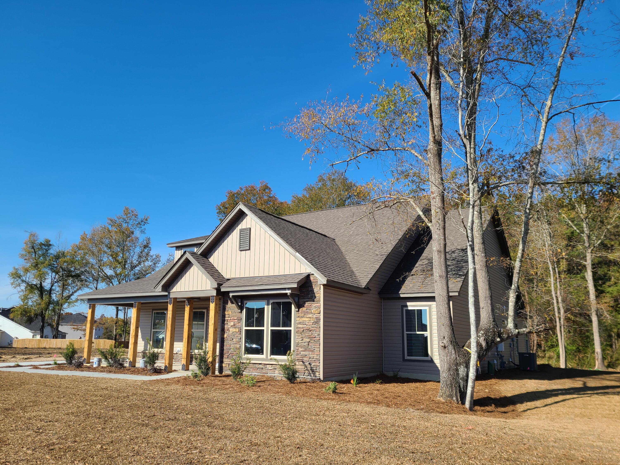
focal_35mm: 26
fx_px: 466
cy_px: 232
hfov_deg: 67.3
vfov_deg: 53.1
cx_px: 310
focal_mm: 5.4
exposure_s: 1/2000
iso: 40
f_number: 1.8
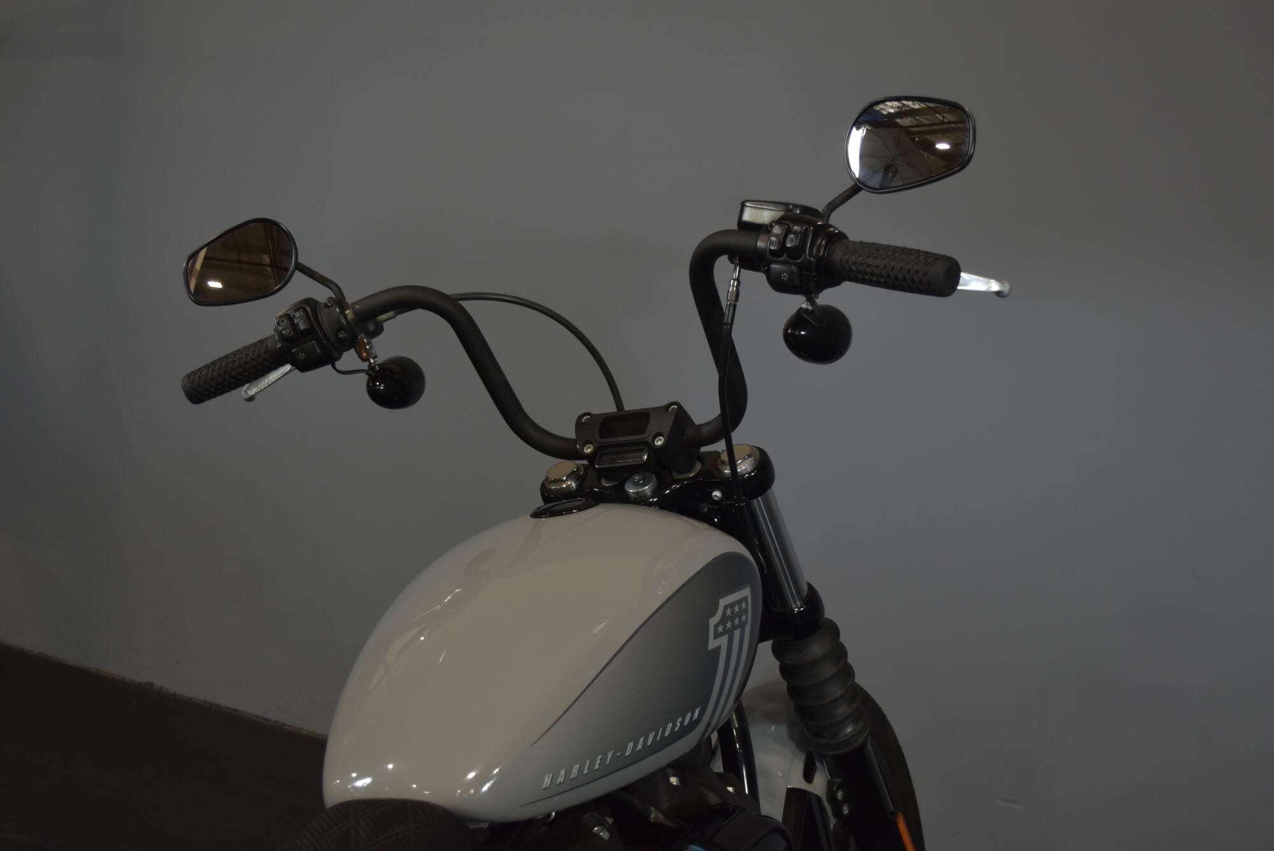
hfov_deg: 41.1
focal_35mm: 48
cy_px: 426
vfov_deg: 28.1
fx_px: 1699
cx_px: 637
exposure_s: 1/30
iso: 400
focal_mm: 32
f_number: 4.8
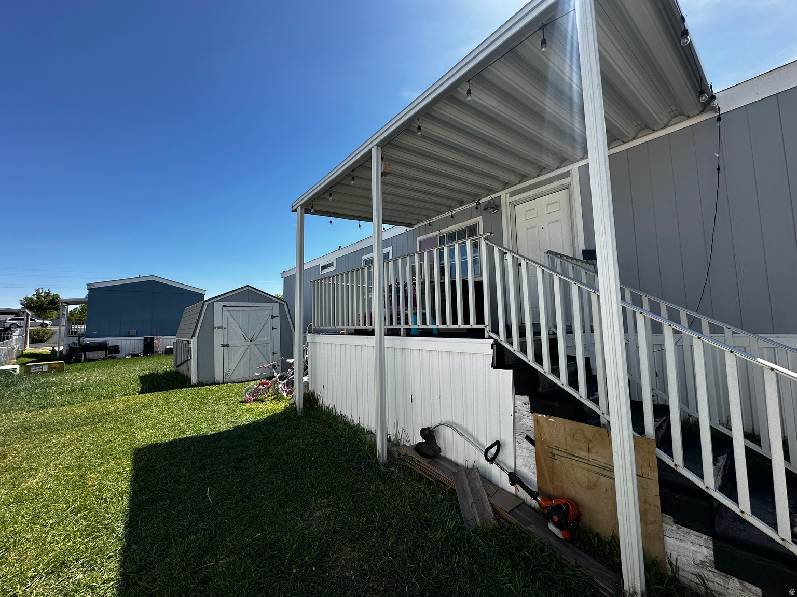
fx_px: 322
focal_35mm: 14
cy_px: 298
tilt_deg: +5.5
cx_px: 398
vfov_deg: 85.7
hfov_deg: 102.1
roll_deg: +0.8
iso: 40
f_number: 2.2
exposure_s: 1/1261
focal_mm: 2.22
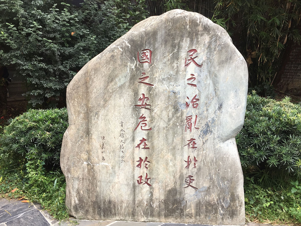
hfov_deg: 61.7
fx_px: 252
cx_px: 150
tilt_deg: -11.9
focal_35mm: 29
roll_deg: -0.4
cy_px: 113
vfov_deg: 48.2
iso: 32
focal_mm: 4.15
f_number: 2.2
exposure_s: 1/50
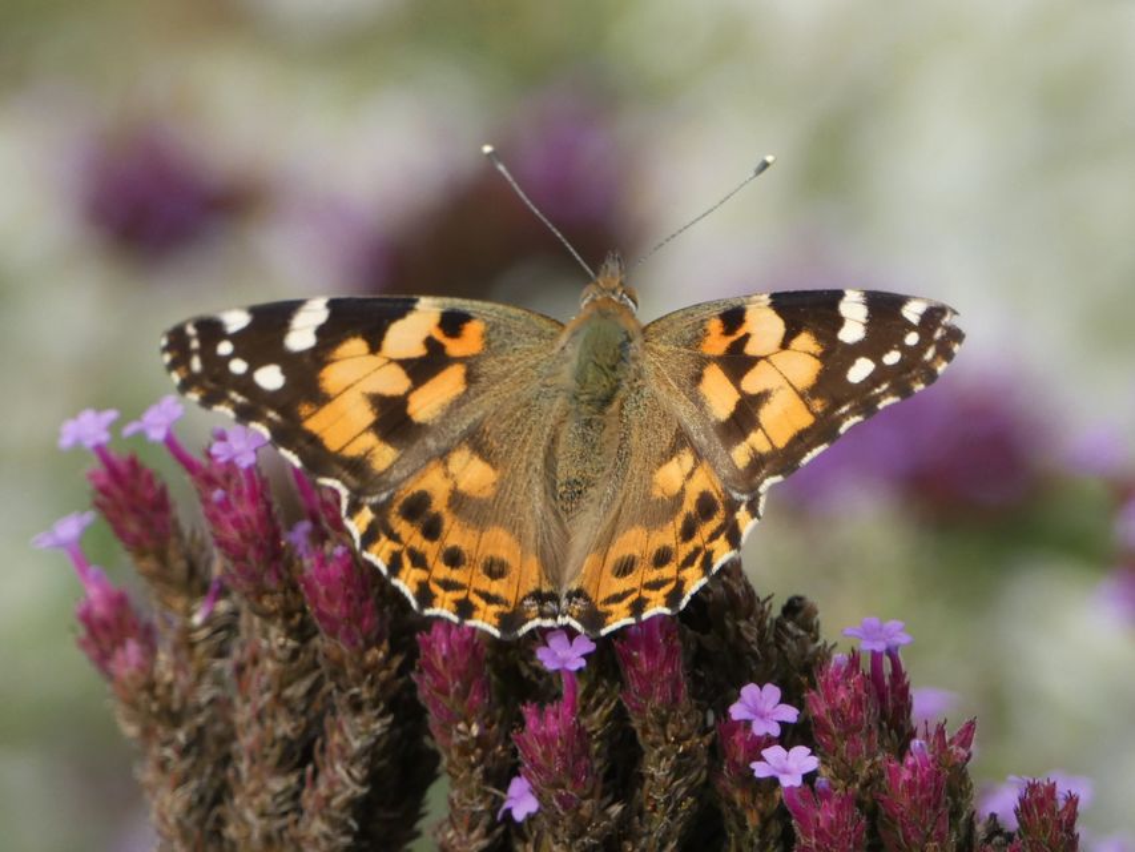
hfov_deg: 3.8
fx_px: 16888
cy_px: 426
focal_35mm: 515
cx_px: 568
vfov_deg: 2.9
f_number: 5.6
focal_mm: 92.3
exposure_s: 1/100
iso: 160
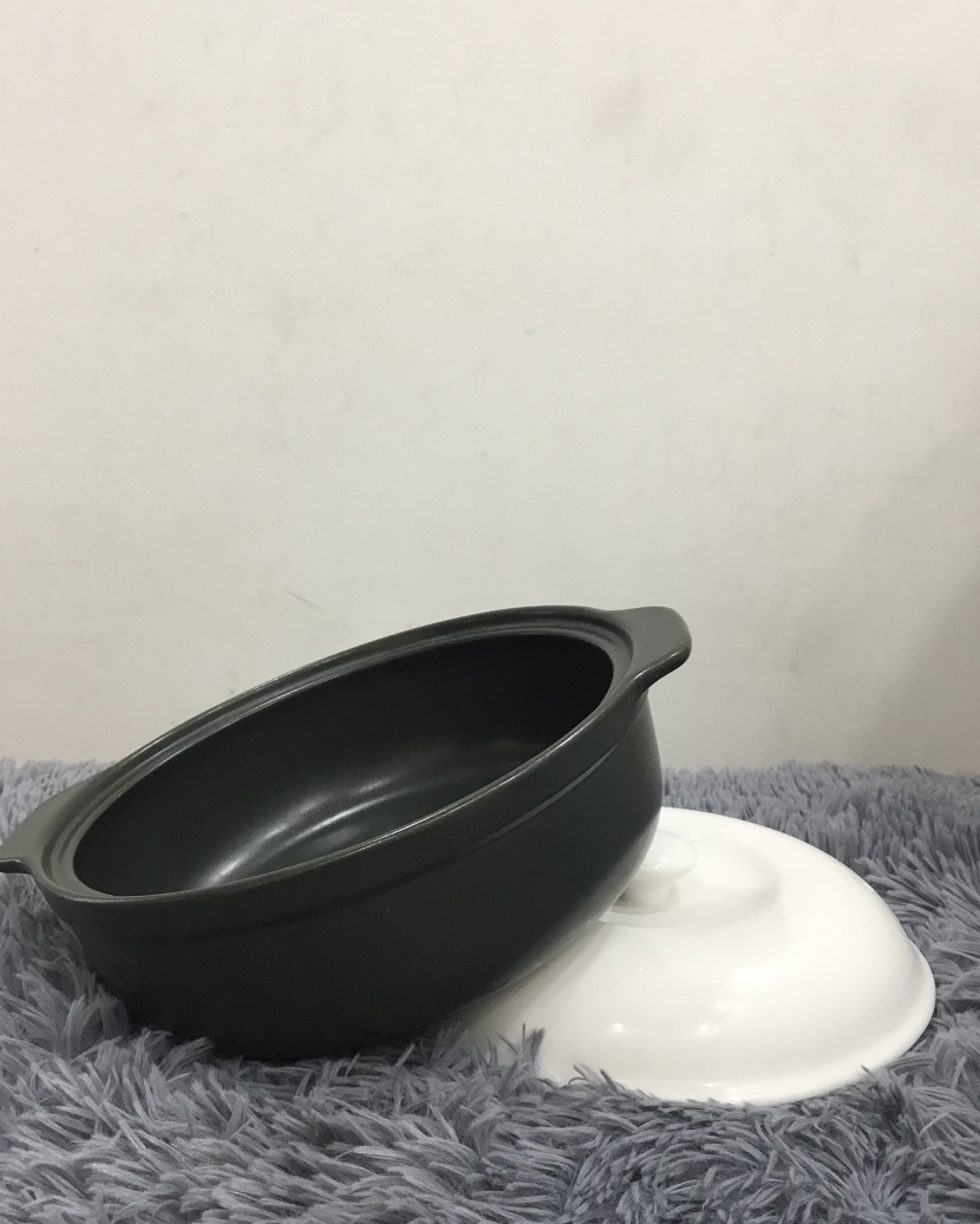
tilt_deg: -10.5
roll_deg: -0.5
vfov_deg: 51.5
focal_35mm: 35
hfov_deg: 42.2
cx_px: 465
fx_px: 1269
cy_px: 630
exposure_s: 1/33
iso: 80
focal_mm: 3.3
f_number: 2.4
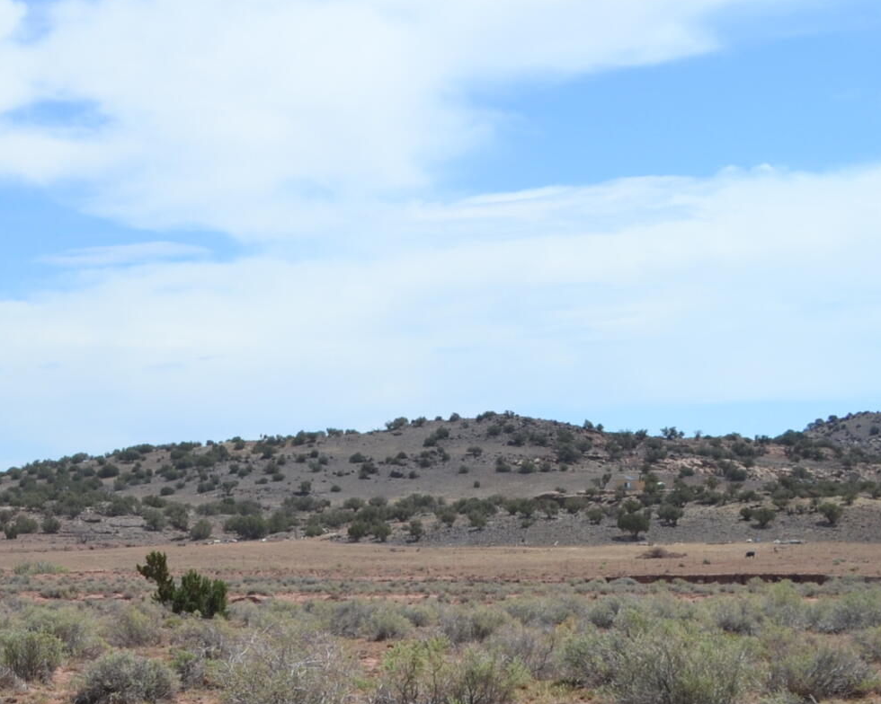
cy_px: 347
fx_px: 2920
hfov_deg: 16.3
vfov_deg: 13.8
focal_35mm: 112
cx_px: -236
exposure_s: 1/250
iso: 100
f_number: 8
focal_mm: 26
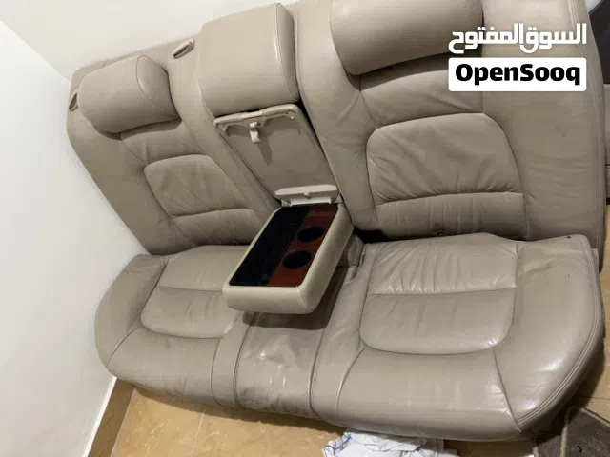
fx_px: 423
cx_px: 305
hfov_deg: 71.6
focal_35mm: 24
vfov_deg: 56.8
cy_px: 228
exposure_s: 1/50
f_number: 1.78
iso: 640
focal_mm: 6.76
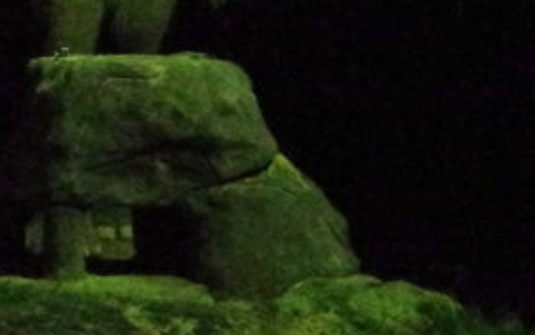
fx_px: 3347
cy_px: -115
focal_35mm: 229
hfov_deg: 9.1
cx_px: -8
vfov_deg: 5.7
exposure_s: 1/60
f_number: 4.5
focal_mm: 55
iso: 51200
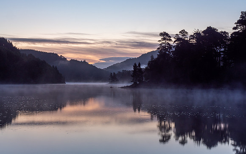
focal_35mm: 85
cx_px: 123
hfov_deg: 24.4
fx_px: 568
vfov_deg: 15.4
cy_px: 62
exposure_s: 1
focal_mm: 40
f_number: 7.1
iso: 200
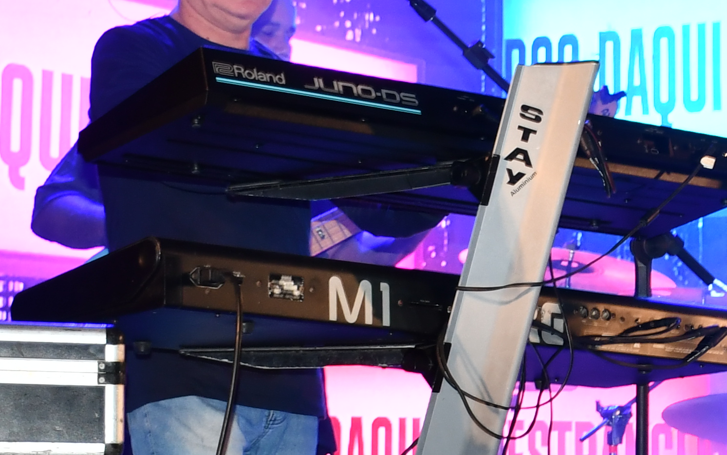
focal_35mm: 152
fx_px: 3011
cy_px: 375
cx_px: 959
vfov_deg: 8.6
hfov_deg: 13.3
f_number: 4
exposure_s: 1/60
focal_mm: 27
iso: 450
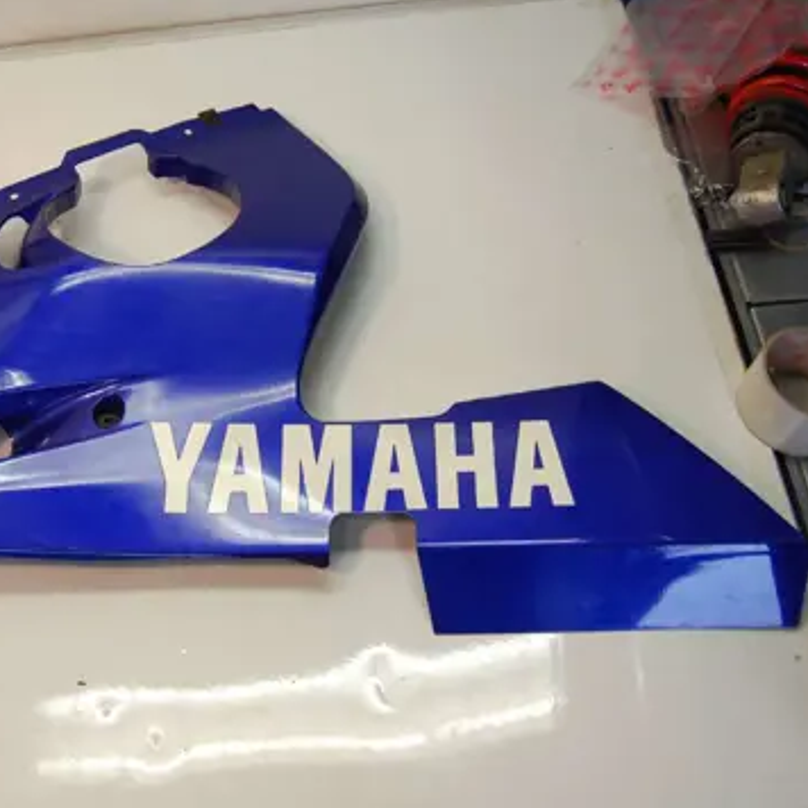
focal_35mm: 45
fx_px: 1179
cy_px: 402
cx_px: 258
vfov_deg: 37.8
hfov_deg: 37.3
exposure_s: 1/100
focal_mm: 23
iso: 400
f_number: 5
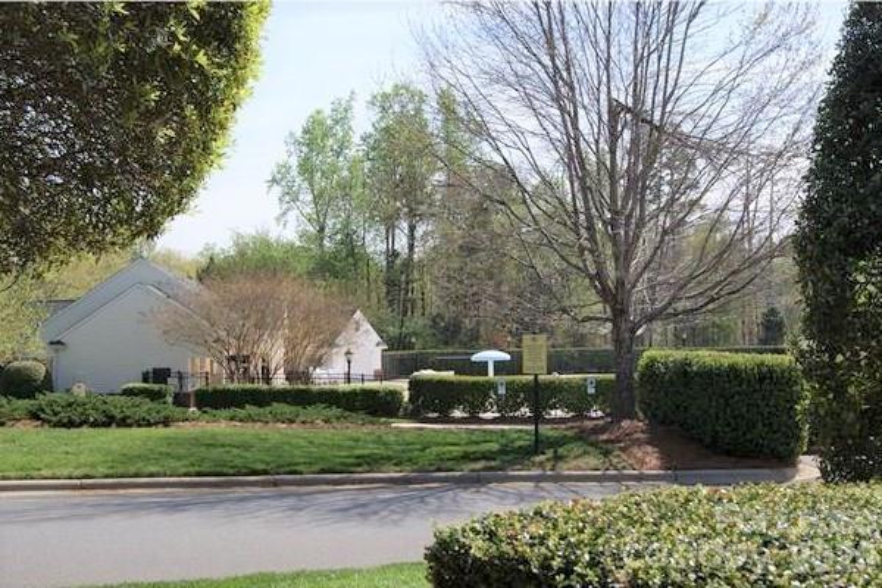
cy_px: 294
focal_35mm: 42
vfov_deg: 31.9
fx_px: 1029
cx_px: 441
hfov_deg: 46.4
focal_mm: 28
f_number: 11
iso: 100
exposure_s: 1/125
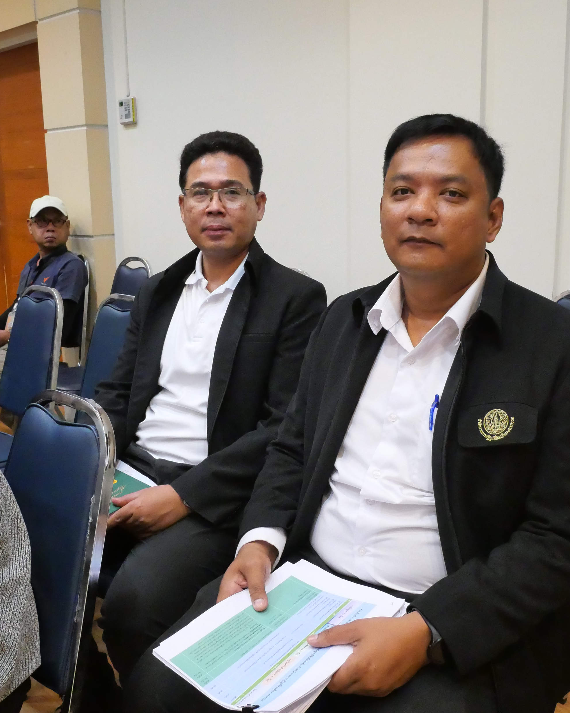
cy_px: 357
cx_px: 275
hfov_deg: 43.4
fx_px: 717
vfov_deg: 52.8
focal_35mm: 34
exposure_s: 1/125
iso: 5000
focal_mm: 12
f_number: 5.6
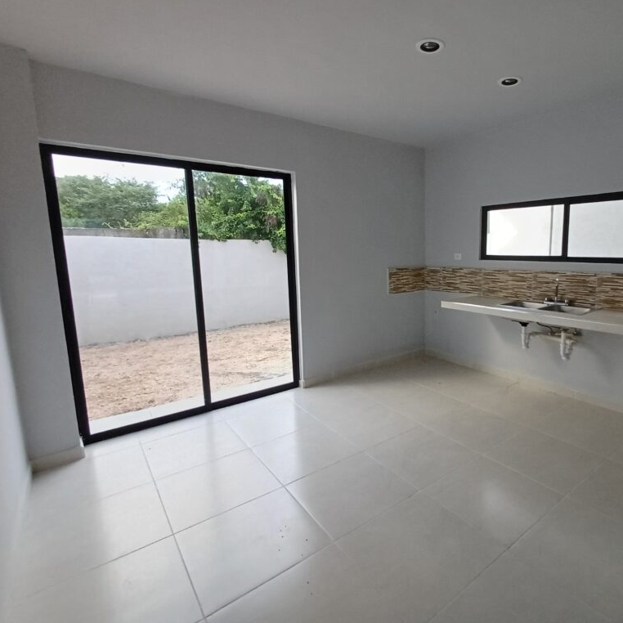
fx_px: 387
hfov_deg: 75.9
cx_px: 401
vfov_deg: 77.7
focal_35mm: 19
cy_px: 310
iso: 320
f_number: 2.2
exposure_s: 1/25
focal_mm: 1.64
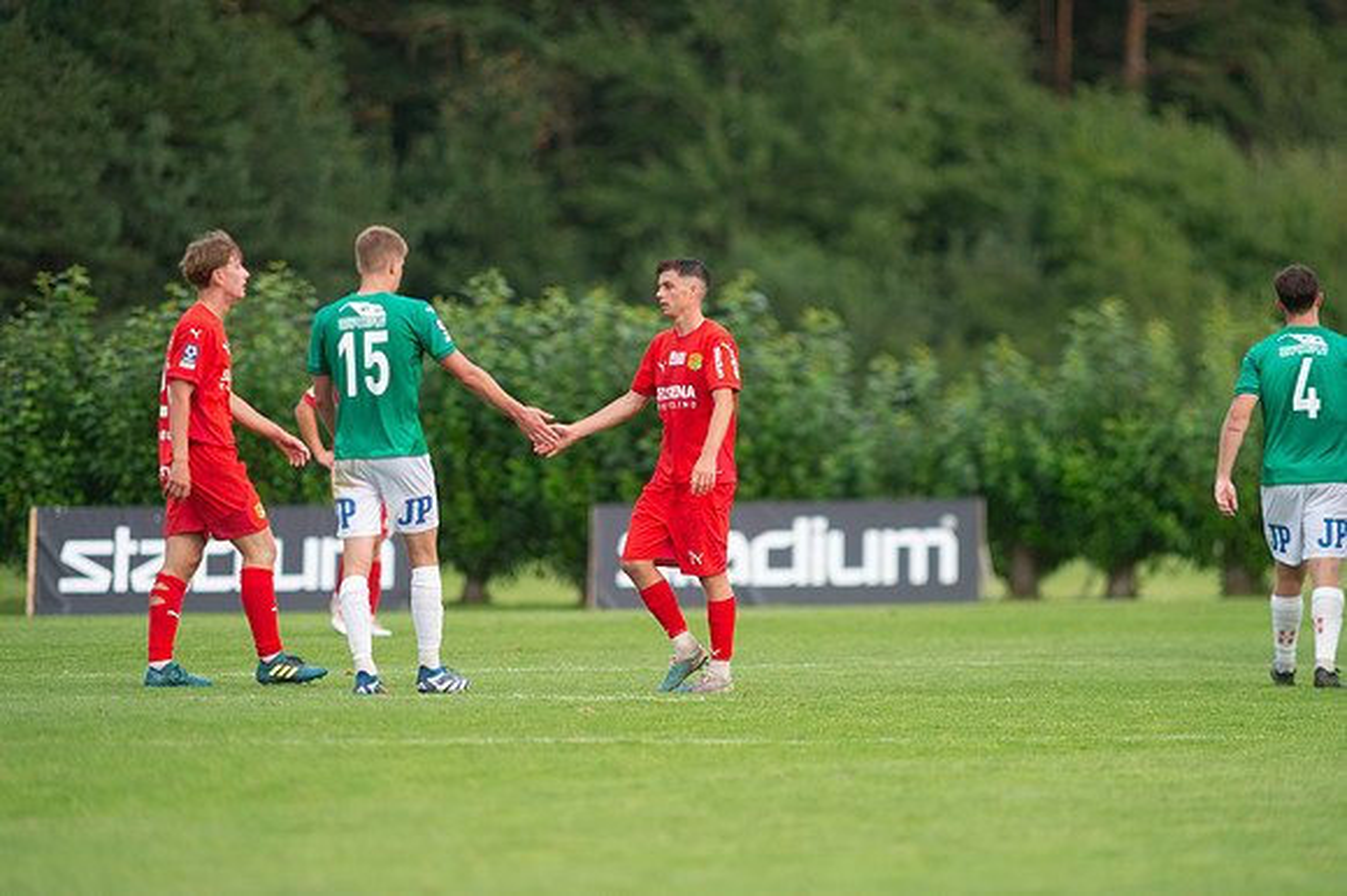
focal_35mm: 429
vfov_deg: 3.2
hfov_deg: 4.8
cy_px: 448
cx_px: 674
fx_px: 16058
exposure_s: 1/1000
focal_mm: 420
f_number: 4
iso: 450
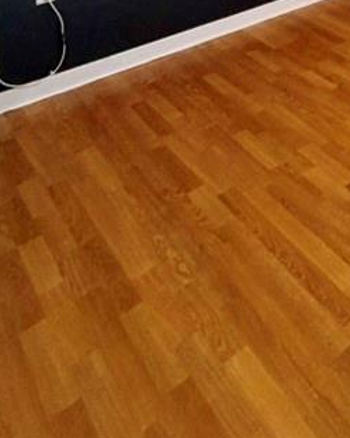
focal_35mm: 45
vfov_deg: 28.3
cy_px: -208
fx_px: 582
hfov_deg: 27.4
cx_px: 467
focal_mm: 2.22
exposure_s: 1/60
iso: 250
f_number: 2.2
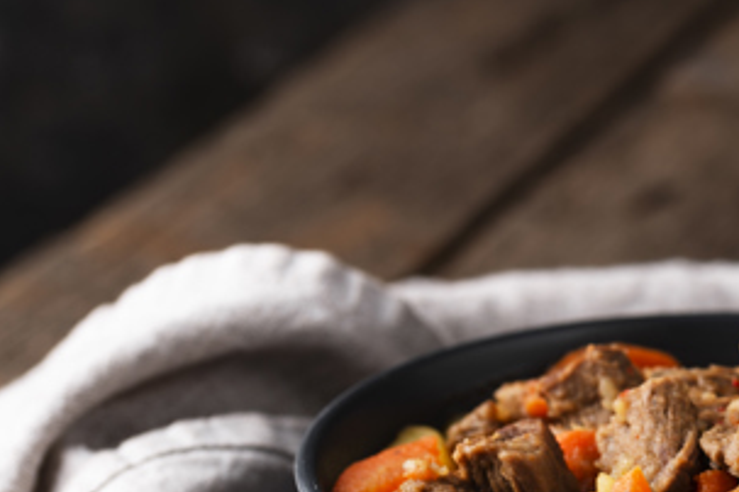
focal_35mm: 239
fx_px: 4906
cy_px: 492
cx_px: 754
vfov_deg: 5.7
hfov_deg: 8.6
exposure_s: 1/100
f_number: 8
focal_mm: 105
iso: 100
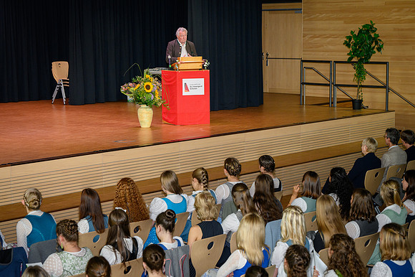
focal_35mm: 76
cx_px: 191
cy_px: 127
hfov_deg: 26.8
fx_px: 871
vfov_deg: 18.0
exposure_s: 1/250
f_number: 5
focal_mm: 70
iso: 2000
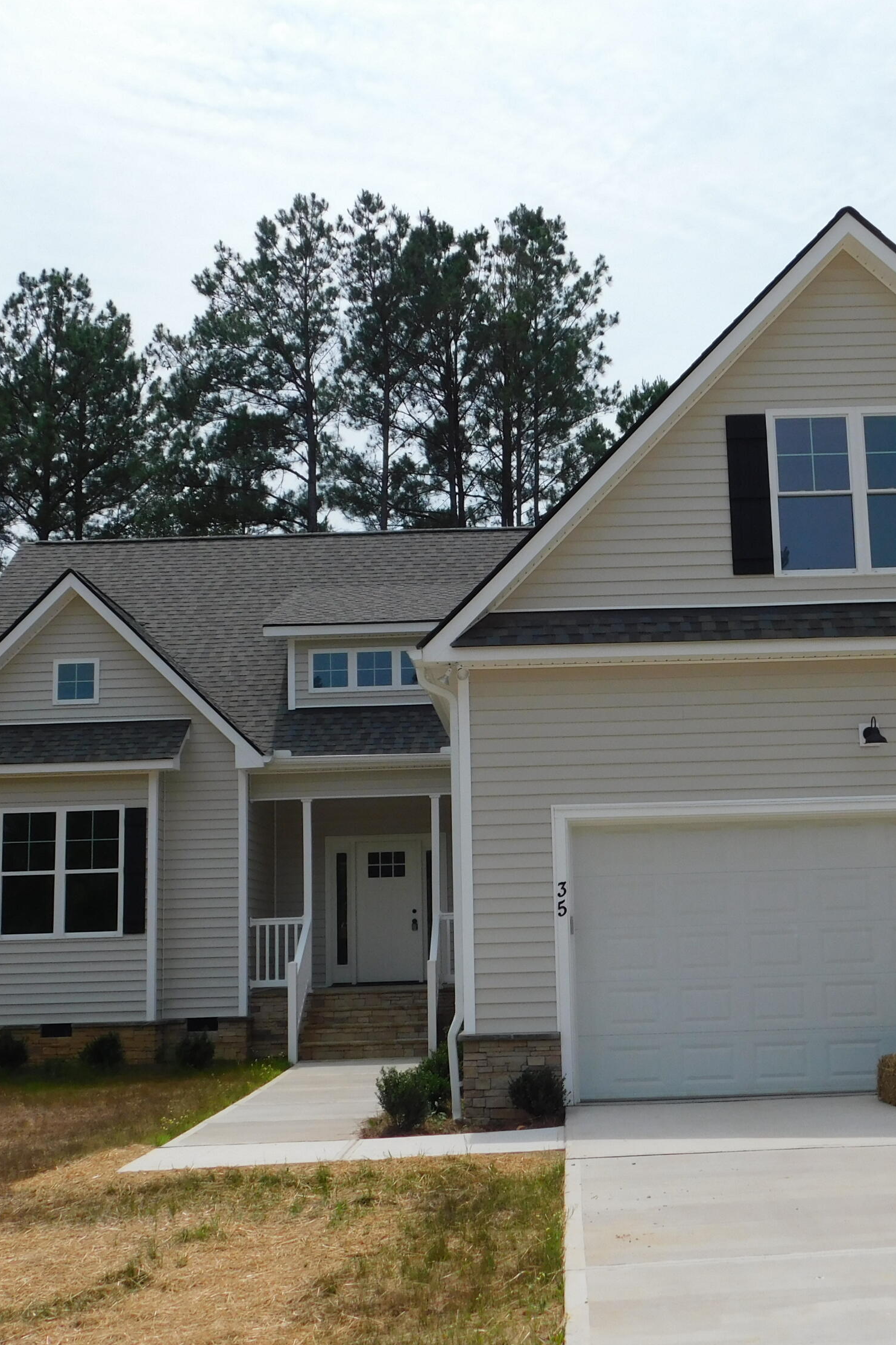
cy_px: 676
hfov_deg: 31.7
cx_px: 563
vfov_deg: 46.4
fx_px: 1568
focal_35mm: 42
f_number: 6.4
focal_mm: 5.3
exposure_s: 1/640
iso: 125
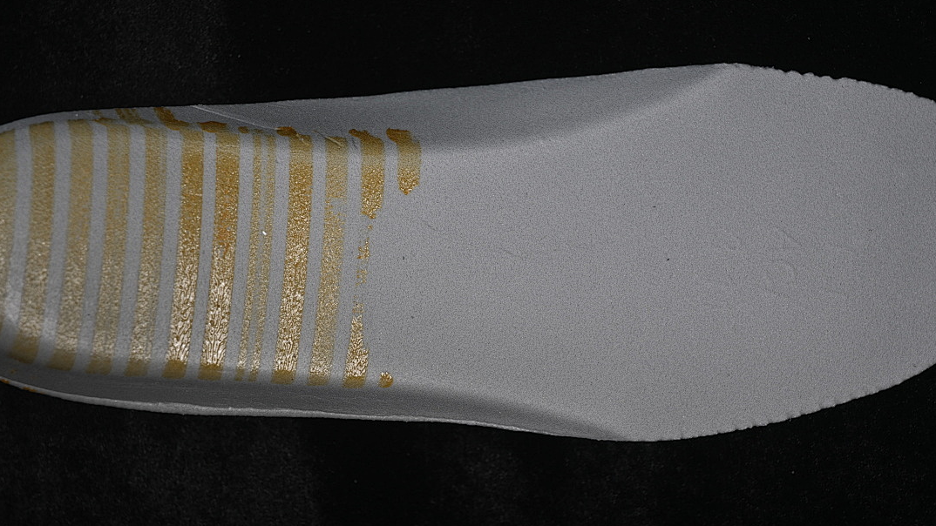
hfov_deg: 26.9
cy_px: 259
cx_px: 469
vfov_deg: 15.3
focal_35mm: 79
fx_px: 1961
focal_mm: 50
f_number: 7.1
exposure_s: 1/80
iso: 160
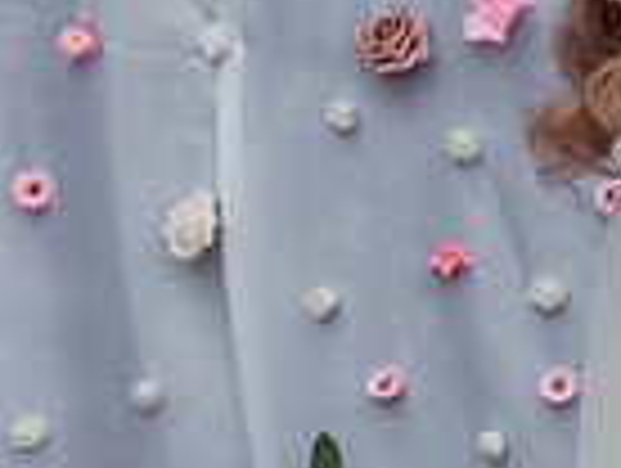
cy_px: 187
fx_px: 2480
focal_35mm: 138
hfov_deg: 13.1
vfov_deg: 10.8
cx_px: 1048
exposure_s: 1/400
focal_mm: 30
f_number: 4.5
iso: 200
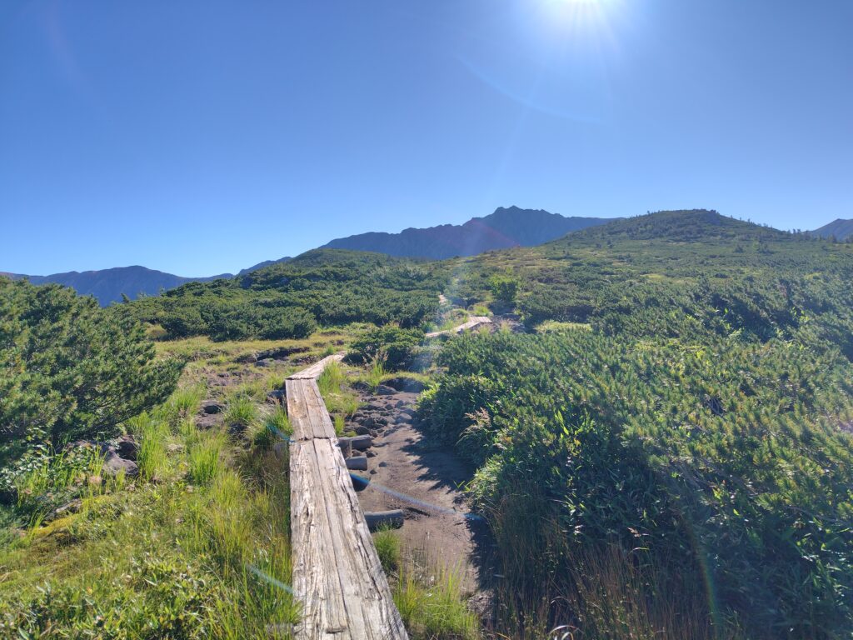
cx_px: 426
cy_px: 320
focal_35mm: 23
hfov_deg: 73.9
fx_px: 567
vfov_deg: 58.9
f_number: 1.9
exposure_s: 1/2082
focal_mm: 5.6
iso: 50
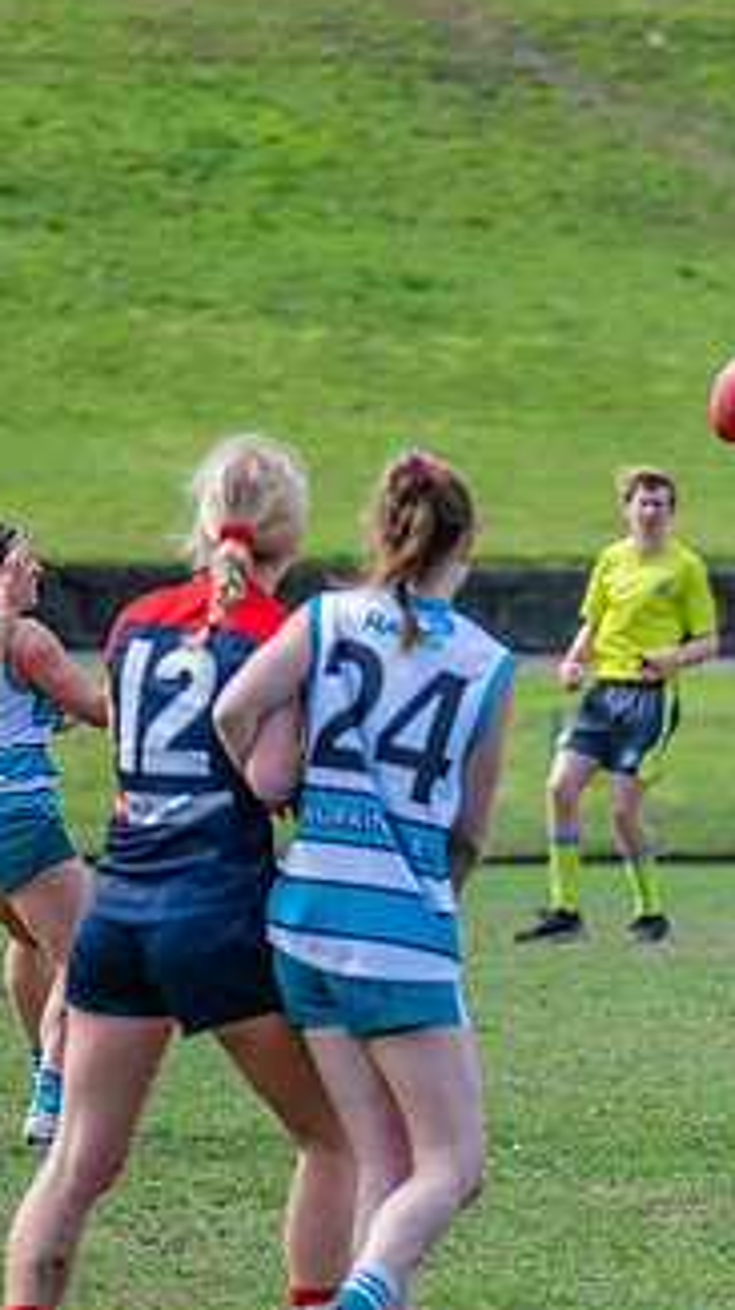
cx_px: 1088
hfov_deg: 2.3
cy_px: 613
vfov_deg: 4.0
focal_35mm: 538
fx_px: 18669
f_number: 6.3
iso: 800
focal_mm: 250
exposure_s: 1/1600
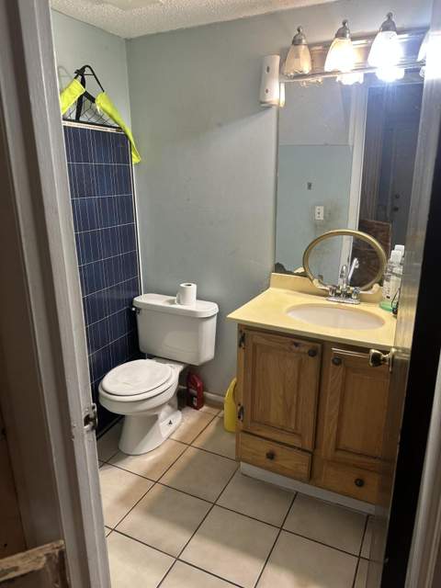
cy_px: 294
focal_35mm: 24
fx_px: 408
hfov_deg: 56.8
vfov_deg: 71.6
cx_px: 220
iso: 125
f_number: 1.78
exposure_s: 1/60
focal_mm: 6.86
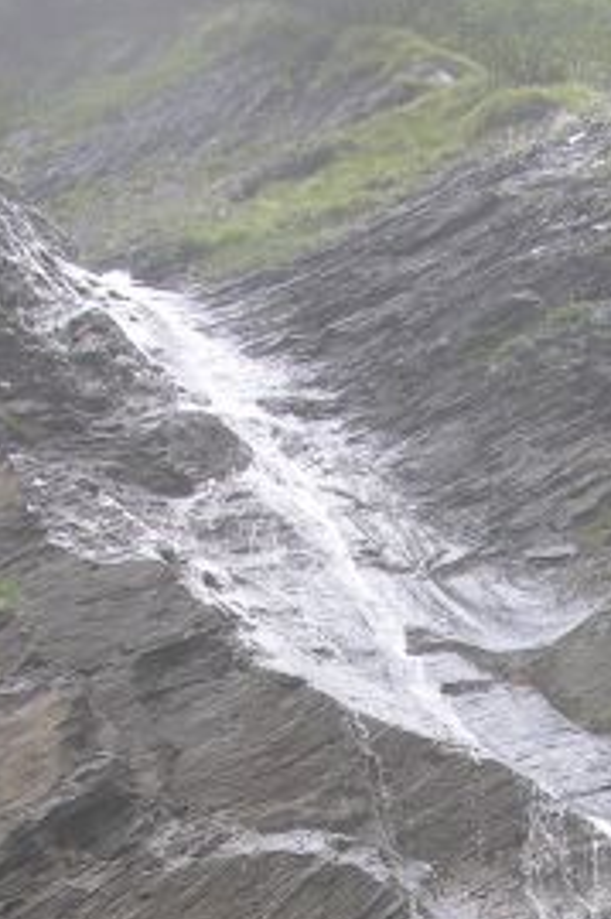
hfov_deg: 12.8
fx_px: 2651
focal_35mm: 104
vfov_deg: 18.5
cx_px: 730
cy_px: 1127
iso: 50
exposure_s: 1/83.4
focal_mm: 8.9
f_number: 4
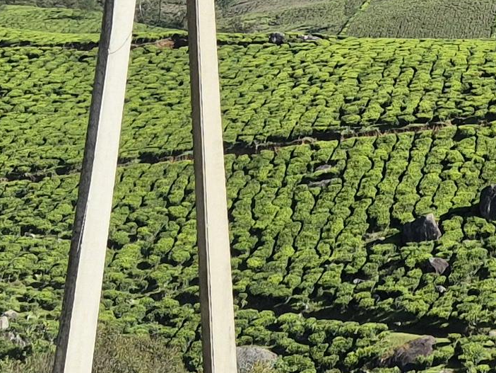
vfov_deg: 10.8
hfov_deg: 14.5
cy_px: -236
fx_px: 1878
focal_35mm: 131
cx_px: 619
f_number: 1.8
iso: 25
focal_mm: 5.4
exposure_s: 1/1220
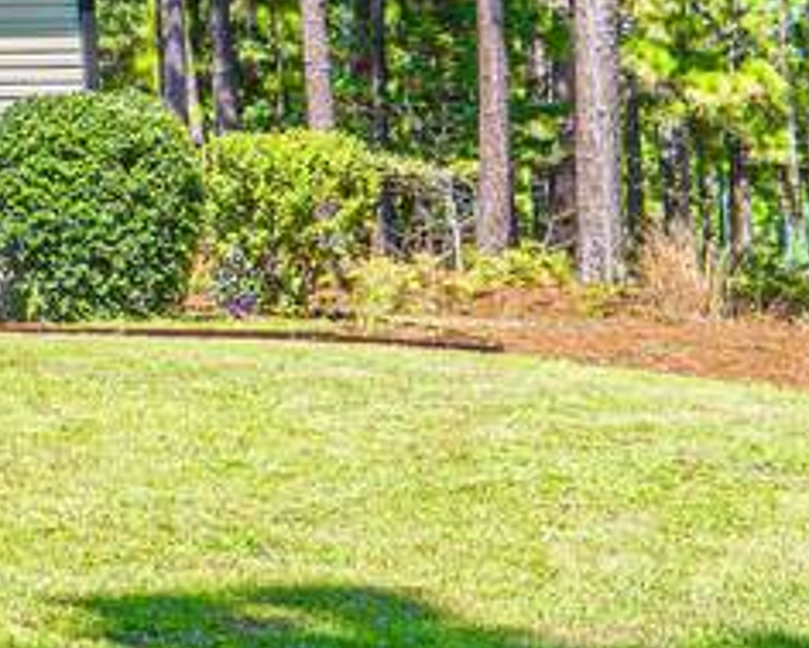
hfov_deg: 12.1
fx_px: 2922
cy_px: 84
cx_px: -1224
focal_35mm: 122
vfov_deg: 12.6
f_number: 5.6
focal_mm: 24
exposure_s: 1/320
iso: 100
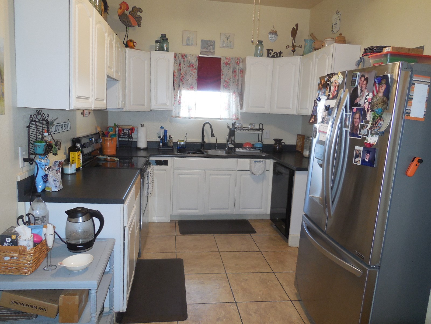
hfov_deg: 69.4
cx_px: 216
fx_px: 311
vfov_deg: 54.9
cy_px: 162
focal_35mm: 25
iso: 220
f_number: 3.1
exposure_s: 1/25
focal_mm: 4.5
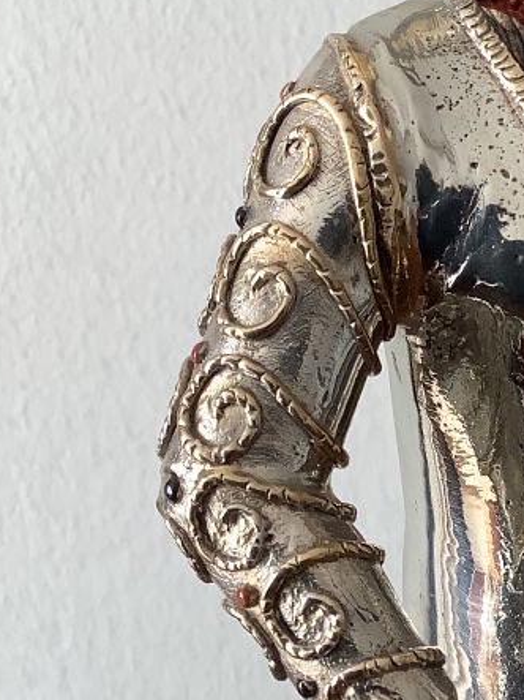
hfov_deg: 17.1
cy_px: 321
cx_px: 560
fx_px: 1696
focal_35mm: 84
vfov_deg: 23.3
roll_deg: -0.2
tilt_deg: -19.7
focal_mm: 3.3
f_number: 2.4
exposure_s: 1/50
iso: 50
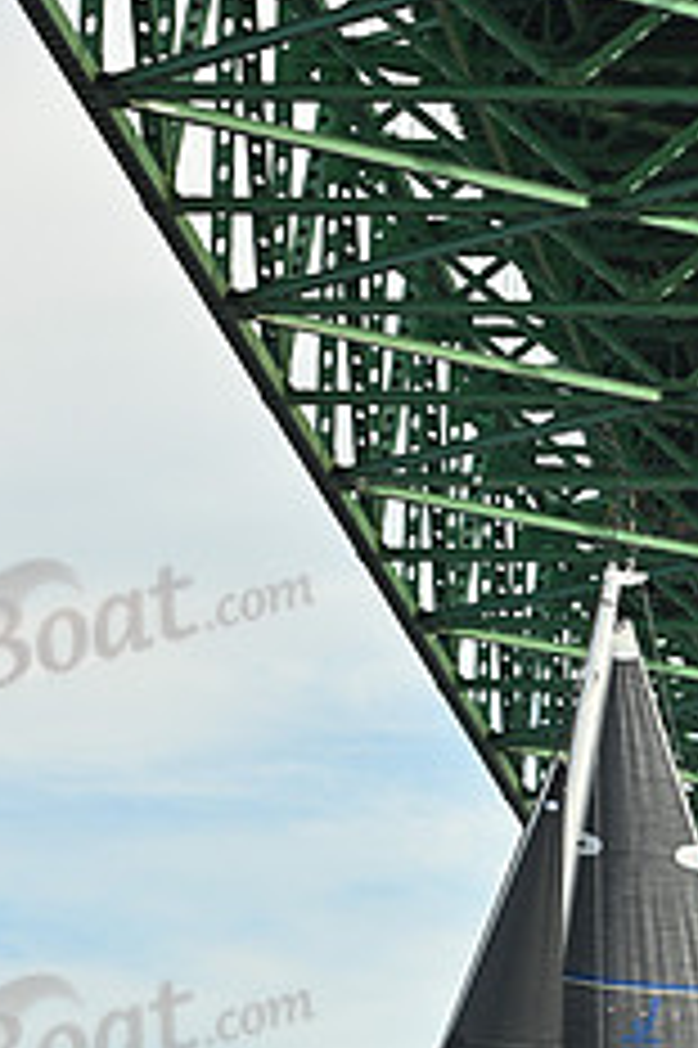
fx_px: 8708
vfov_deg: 6.8
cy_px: 1241
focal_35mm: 299
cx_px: 547
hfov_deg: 4.6
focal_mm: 120
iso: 320
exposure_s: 1/1000
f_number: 5.6
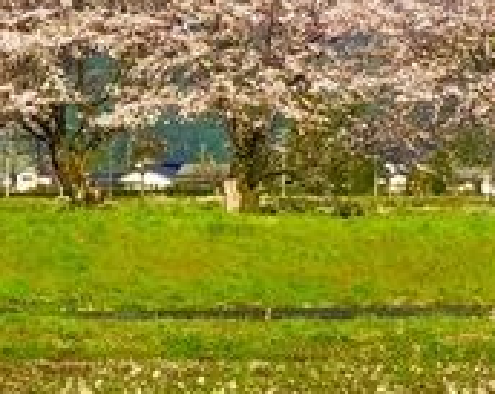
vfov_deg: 6.2
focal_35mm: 241
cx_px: 741
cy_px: -398
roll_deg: +0.1
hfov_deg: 7.9
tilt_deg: +12.0
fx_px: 3525
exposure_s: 1/1715
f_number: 2.4
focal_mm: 6
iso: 16
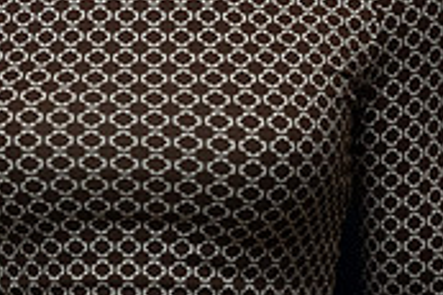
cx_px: 151
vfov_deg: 5.4
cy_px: -168
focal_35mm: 252
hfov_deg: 8.2
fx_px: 3098
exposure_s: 1/1250
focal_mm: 75
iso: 1600
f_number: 2.8
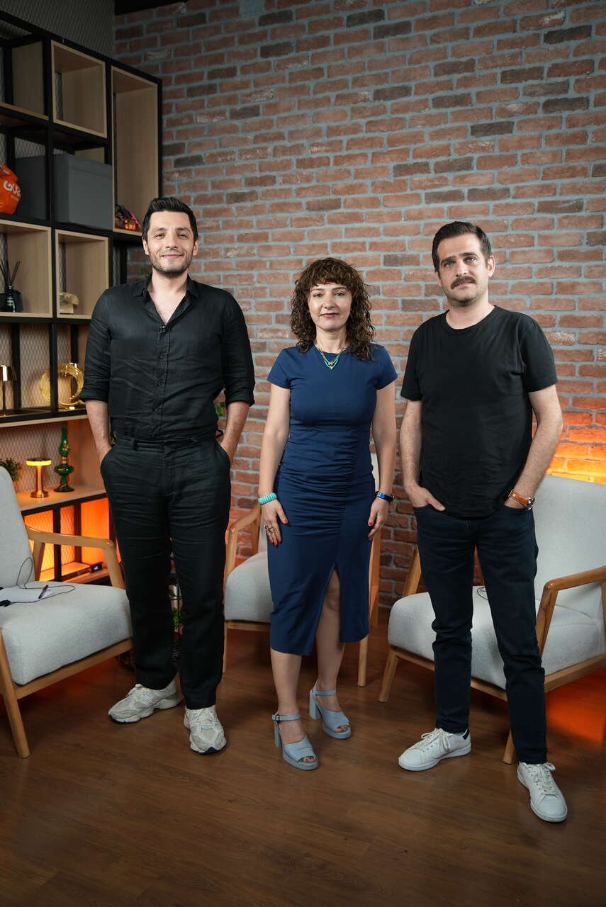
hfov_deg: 40.0
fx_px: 832
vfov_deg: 57.2
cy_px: 454
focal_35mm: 33
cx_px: 303
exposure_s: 1/50
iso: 320
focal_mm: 33
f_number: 2.8
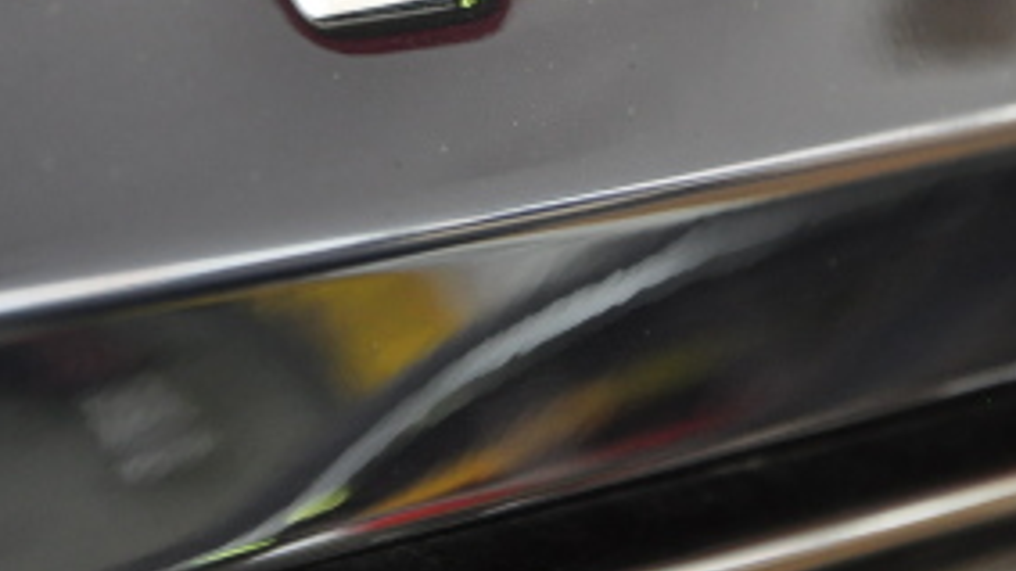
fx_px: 9186
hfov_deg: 6.3
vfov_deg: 3.6
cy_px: -34
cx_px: 381
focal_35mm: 341
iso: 1100
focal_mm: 105
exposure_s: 1/30
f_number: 5.6
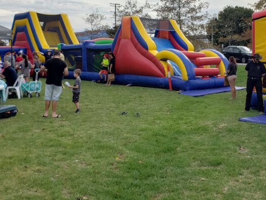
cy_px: 51
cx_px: 202
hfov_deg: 37.2
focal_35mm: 50
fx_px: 384
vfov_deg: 28.7
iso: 50
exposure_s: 1/1595
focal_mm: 4.3
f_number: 2.4
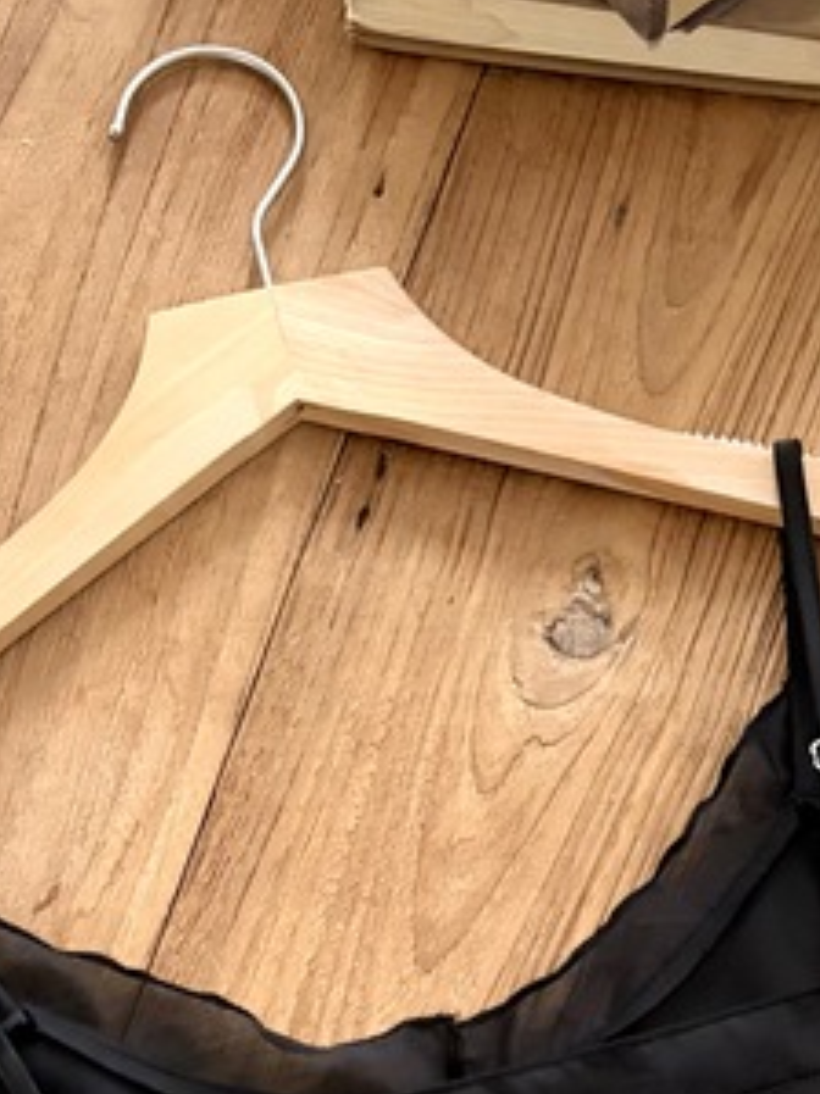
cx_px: 739
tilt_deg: -76.5
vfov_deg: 20.9
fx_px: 2750
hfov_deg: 16.7
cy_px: 1332
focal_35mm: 87
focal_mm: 5.96
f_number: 1.6
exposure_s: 1/30
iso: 640
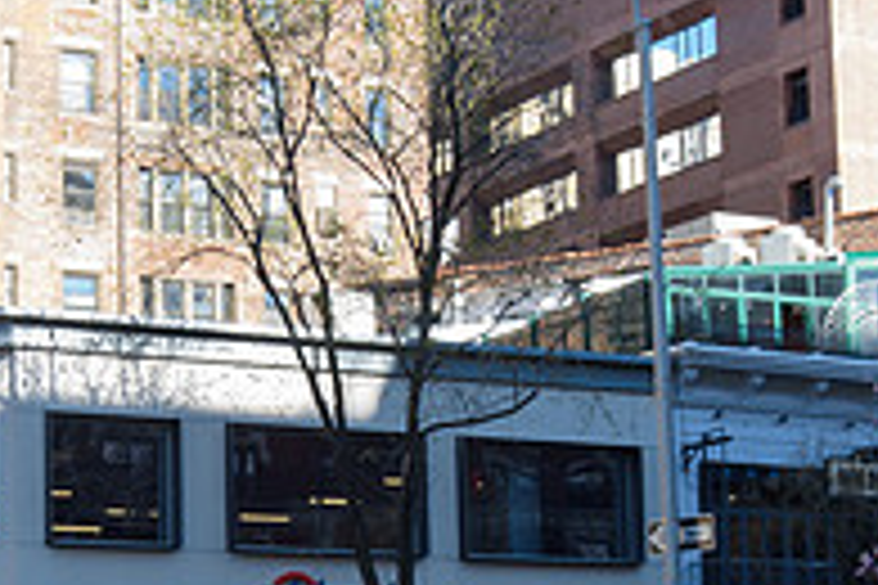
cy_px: 484
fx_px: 2536
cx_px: 234
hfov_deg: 19.5
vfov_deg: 13.1
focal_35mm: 104
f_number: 16
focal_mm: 35
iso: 50
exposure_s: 1/6
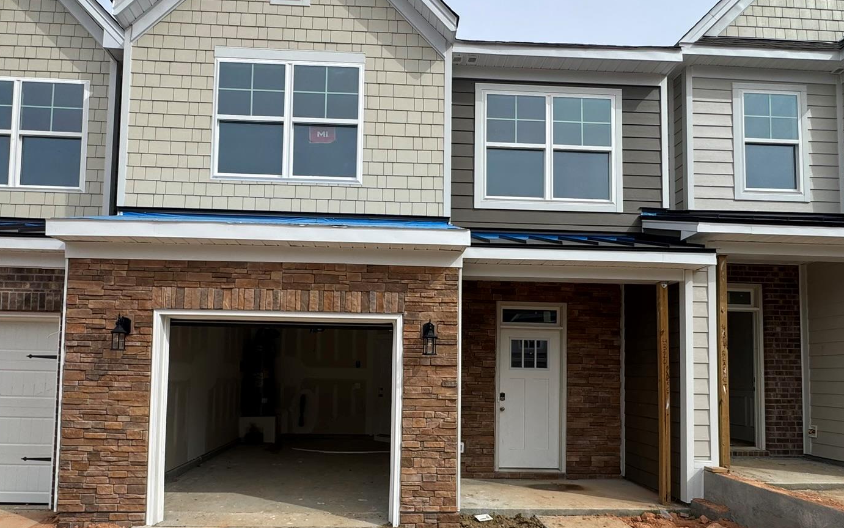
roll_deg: -1.0
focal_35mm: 22
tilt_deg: +3.4
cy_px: 349
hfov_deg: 79.6
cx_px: 402
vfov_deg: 54.0
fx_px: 506
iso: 50
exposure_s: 1/1672
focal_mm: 2.22
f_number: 2.2
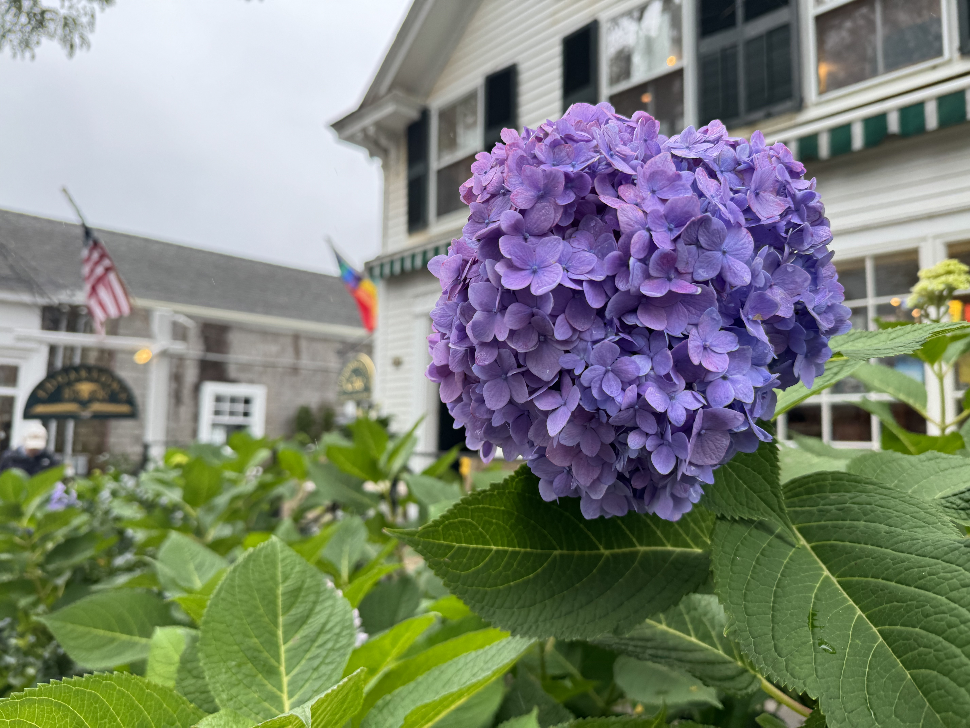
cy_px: 364
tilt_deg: +7.5
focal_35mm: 24
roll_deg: -1.2
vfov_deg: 56.8
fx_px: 673
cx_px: 485
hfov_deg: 71.6
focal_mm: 6.86
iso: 50
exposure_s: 1/128
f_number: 1.78
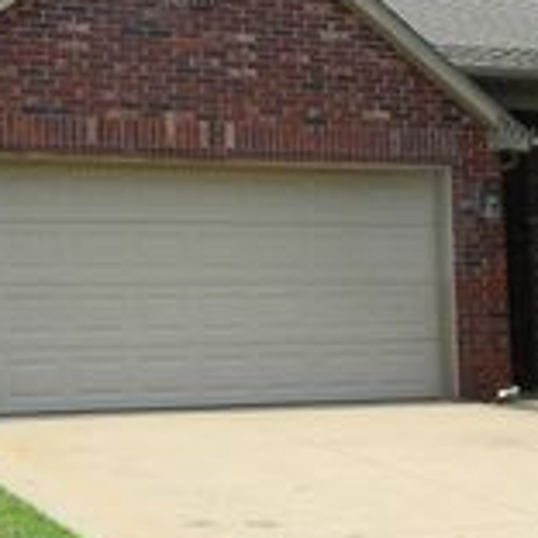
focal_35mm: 99
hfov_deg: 17.6
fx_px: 1741
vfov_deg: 17.5
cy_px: 133
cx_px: 321
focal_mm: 6.2
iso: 80
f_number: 3.3
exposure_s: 1/640
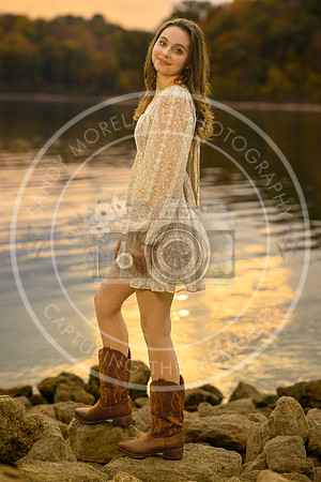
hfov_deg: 16.1
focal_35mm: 85
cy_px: 241
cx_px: 160
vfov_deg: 23.9
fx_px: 1137
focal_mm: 85
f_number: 2.8
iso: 400
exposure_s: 1/2500
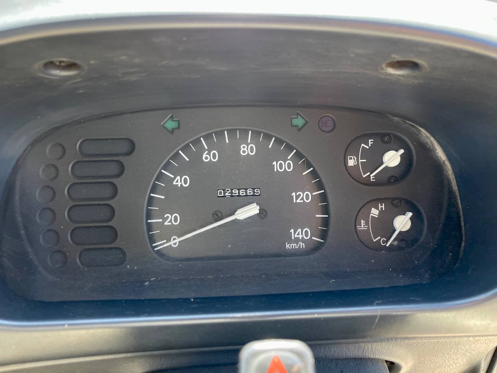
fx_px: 359
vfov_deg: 54.9
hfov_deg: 69.4
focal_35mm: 25
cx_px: 248
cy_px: 186
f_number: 1.6
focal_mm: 5.1
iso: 125
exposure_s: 1/121
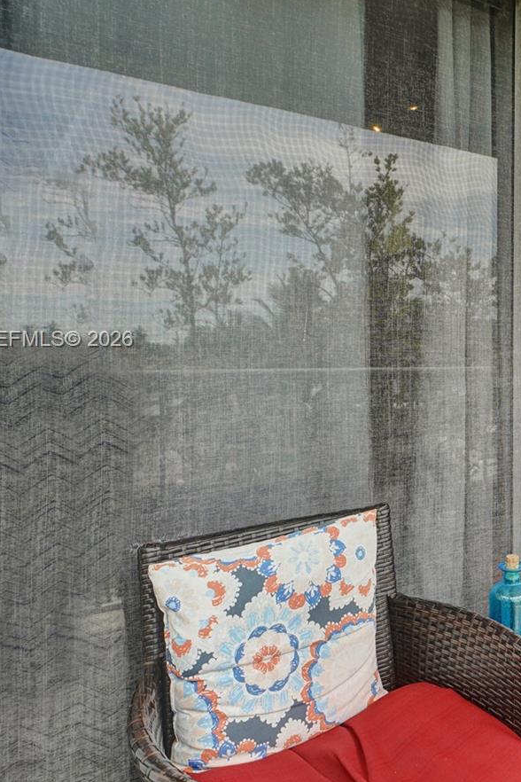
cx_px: 566
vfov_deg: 63.4
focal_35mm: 29
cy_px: 341
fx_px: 629
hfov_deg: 37.9
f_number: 5
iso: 160
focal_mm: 16
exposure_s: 1/400
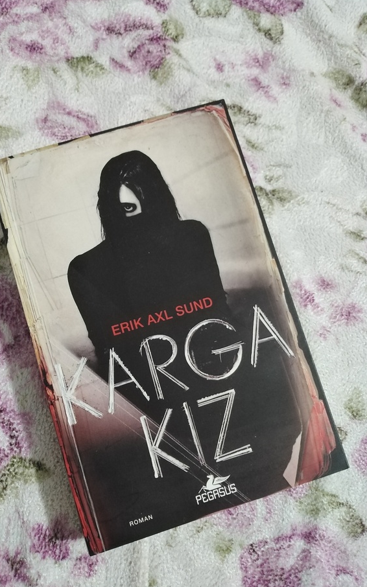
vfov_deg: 66.5
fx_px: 448
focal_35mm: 28
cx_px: 163
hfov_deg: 44.5
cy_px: 292
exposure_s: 1/24
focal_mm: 3.62
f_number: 1.8
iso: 373
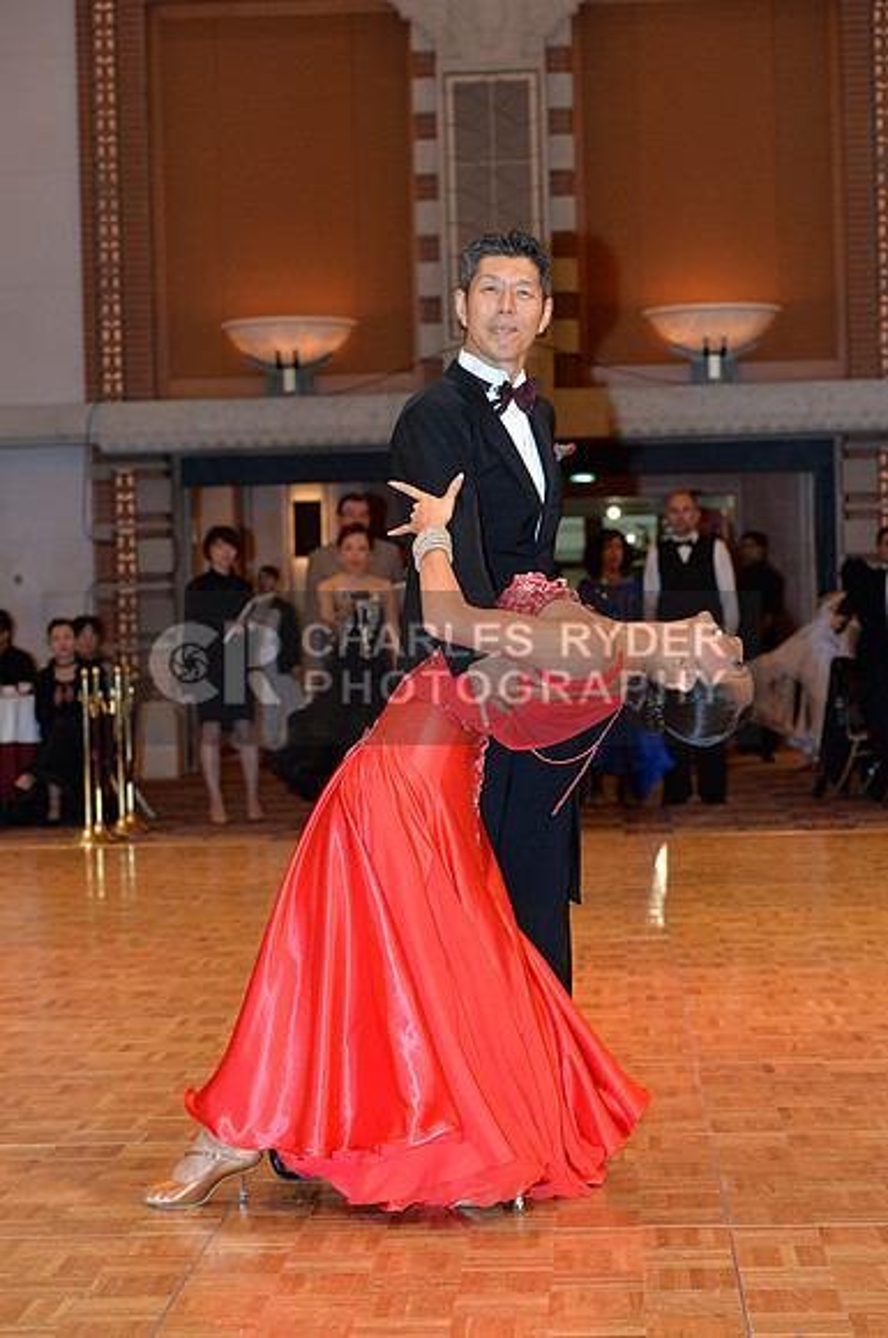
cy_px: 669
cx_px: 444
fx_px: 2969
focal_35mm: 80
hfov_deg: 17.0
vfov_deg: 25.4
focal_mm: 80
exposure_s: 1/250
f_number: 5.6
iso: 1600
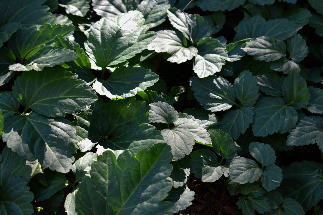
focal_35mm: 82
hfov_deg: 24.6
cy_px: 108
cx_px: 162
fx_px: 740
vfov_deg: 16.6
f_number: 6.3
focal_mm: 55
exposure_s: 1/125
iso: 400
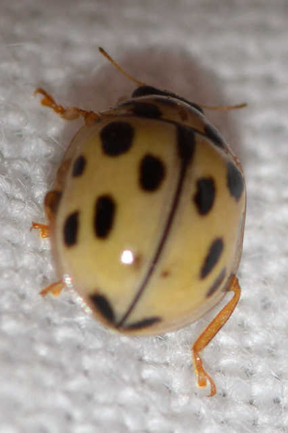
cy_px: 216
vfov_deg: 13.7
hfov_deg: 9.1
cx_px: 144
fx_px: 1802
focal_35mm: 150
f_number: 20
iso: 100
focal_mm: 100
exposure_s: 1/200
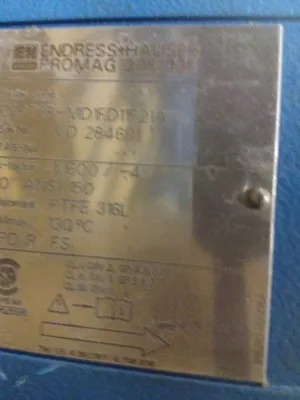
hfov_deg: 40.7
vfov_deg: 52.6
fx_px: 404
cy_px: 200
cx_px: 150
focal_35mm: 35
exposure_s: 1/15
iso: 800
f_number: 2.4
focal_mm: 4.28
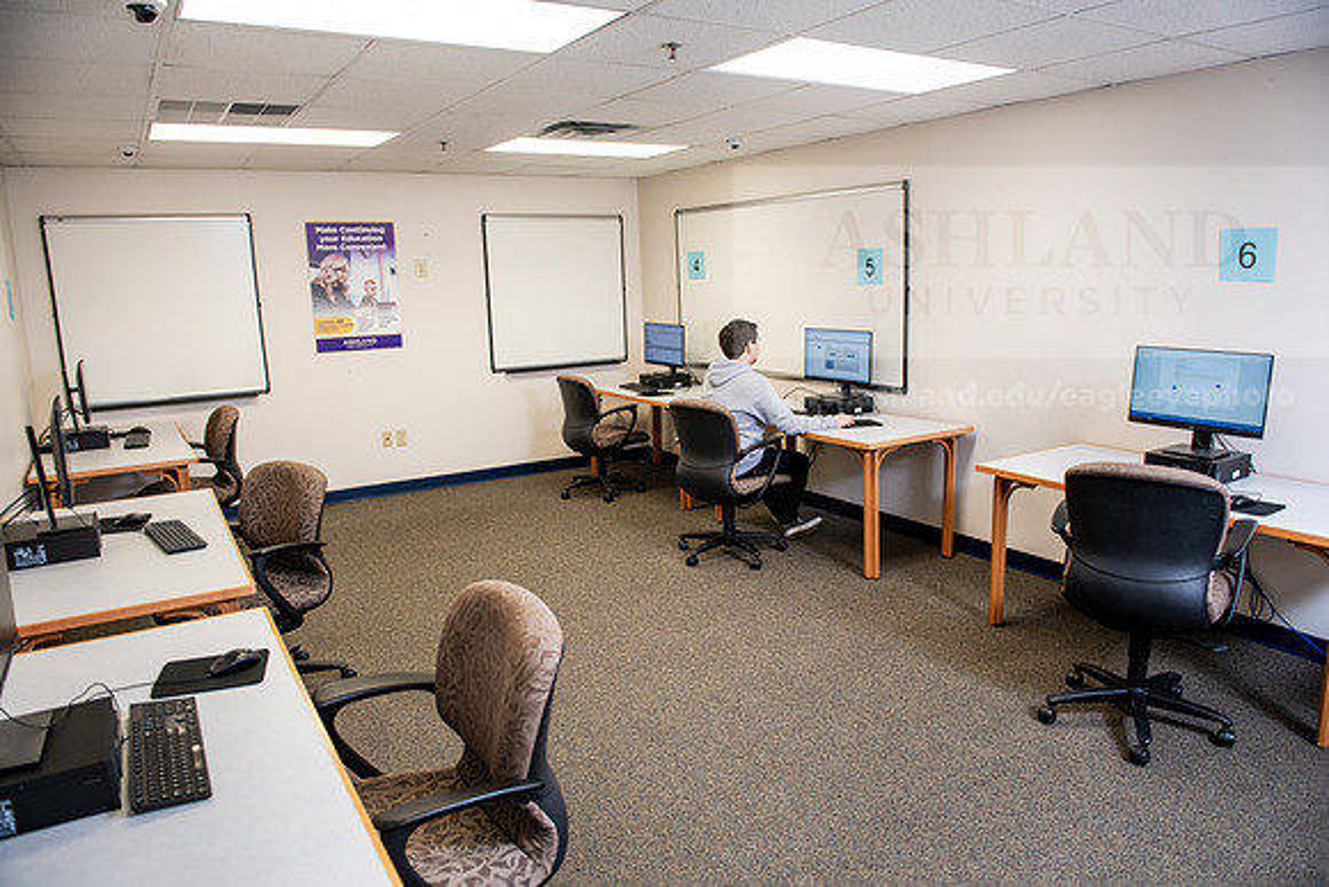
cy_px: 444
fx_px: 886
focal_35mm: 24
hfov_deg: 73.7
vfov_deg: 53.2
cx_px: 664
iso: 800
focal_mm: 24
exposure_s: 1/160
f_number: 3.5
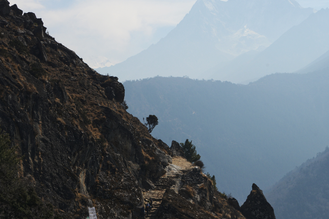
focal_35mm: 91
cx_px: 237
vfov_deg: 15.0
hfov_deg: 22.2
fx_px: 832
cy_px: 96
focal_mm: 62
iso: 320
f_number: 10
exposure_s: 1/1000
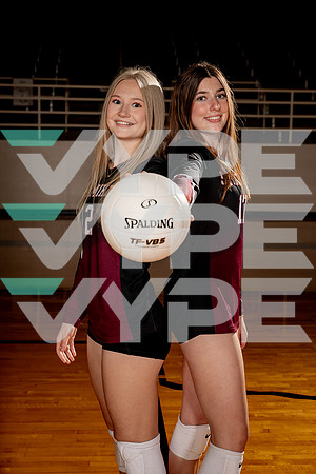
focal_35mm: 60
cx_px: 158
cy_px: 237
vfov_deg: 33.4
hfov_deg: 22.6
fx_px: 790
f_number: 5.6
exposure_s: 1/250
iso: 100
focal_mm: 60
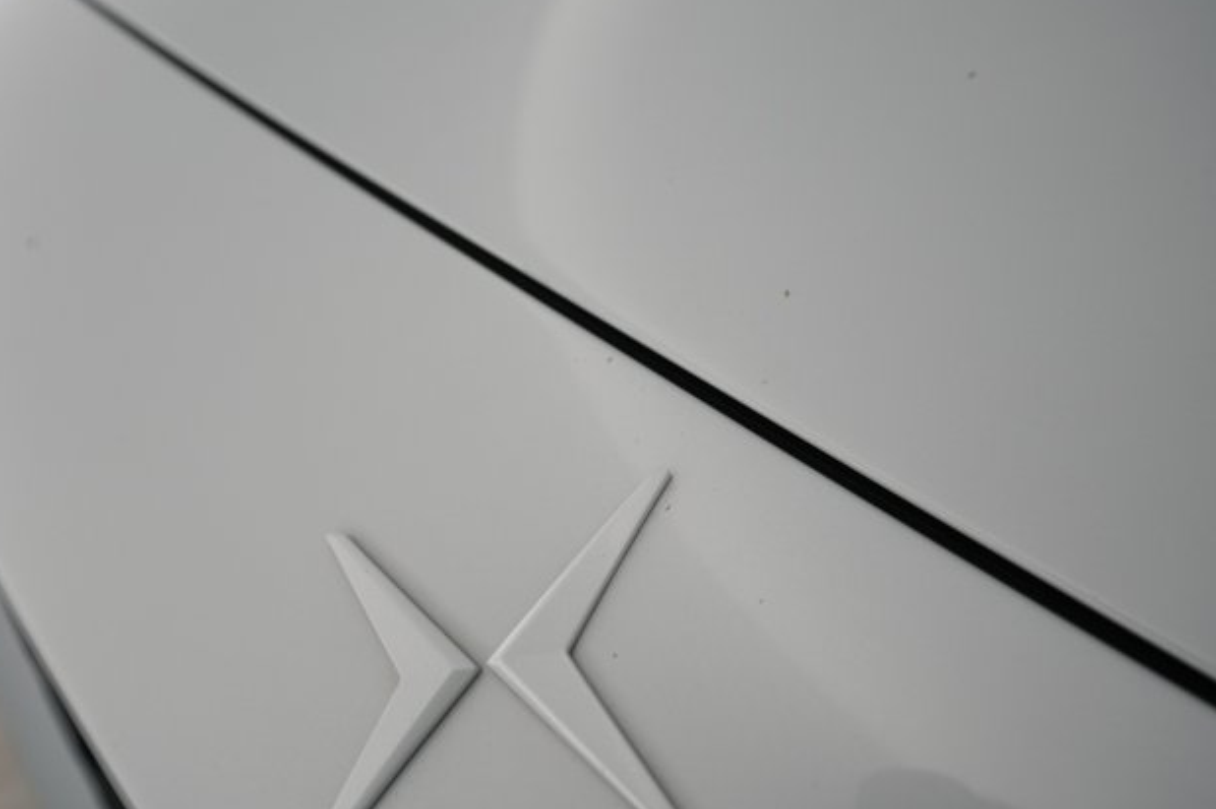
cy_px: 394
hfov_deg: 63.7
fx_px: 979
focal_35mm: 29
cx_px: 602
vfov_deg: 44.9
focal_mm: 28
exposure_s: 1/100
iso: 1250
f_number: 4.5
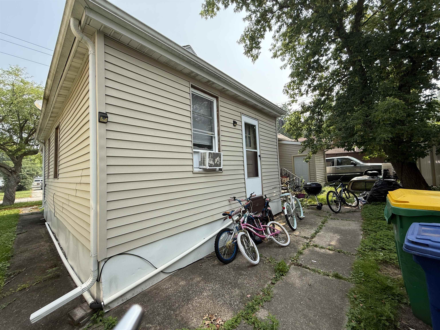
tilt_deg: +2.5
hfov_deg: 102.1
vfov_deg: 85.7
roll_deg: +2.4
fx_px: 178
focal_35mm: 14
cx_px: 220
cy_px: 165
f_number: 2.2
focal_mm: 2.22
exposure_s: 1/672
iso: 64
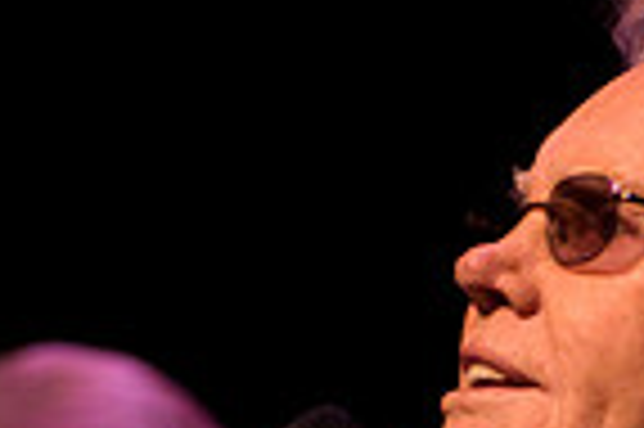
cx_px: 360
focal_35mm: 1221
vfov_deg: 1.1
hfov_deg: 1.7
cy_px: 642
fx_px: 21817
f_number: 2.8
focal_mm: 200
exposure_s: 1/160
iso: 1000
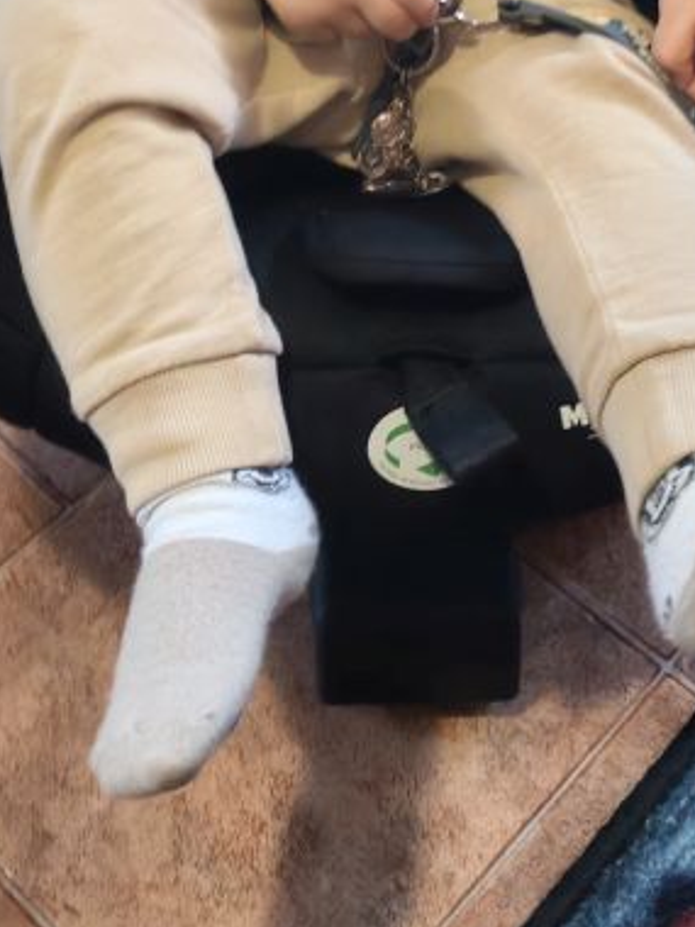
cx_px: 349
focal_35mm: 71
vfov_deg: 25.8
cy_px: -29
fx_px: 1901
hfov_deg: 20.7
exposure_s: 1/20
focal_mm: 6.12
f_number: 1.9
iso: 4000
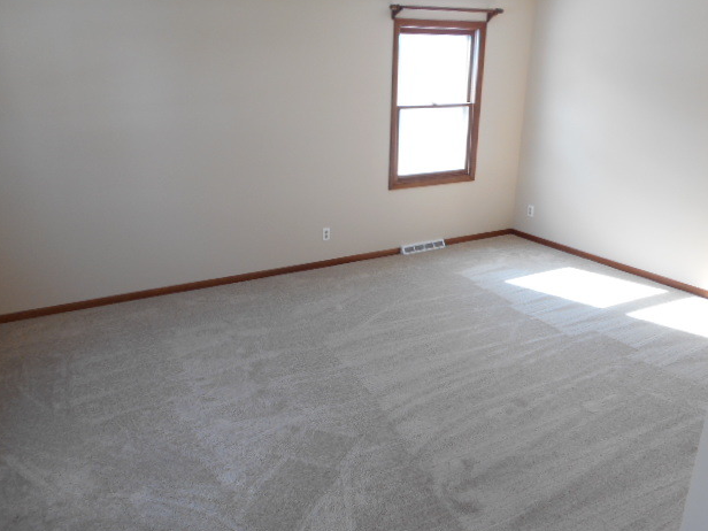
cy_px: 268
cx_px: 341
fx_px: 552
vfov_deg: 51.4
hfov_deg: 65.3
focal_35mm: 27
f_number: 3.2
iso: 80
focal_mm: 4.6
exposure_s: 1/40
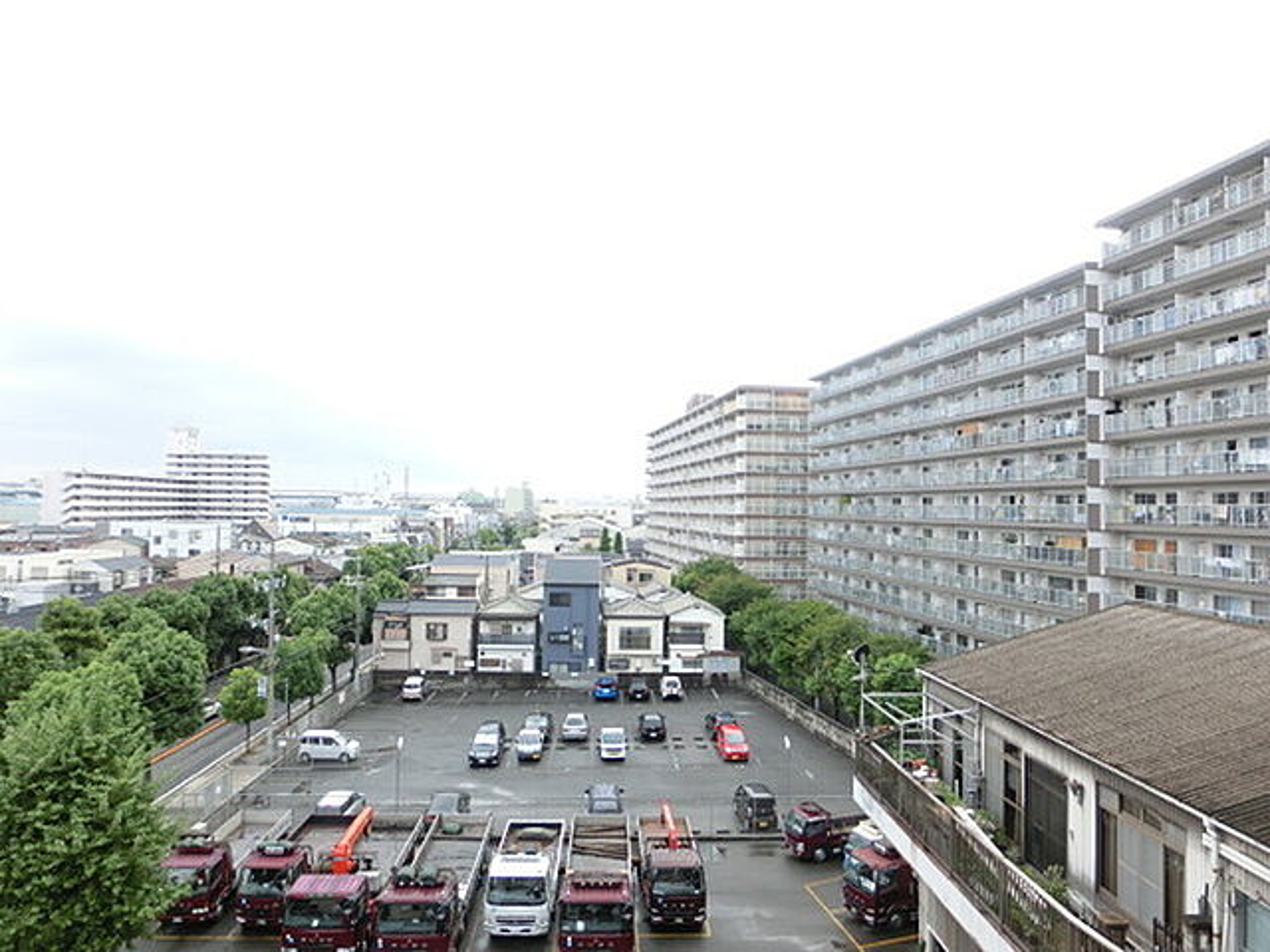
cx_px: 635
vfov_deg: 56.8
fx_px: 881
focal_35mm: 24
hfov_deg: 71.6
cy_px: 476
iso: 80
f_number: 3
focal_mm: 4.24
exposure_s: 1/160
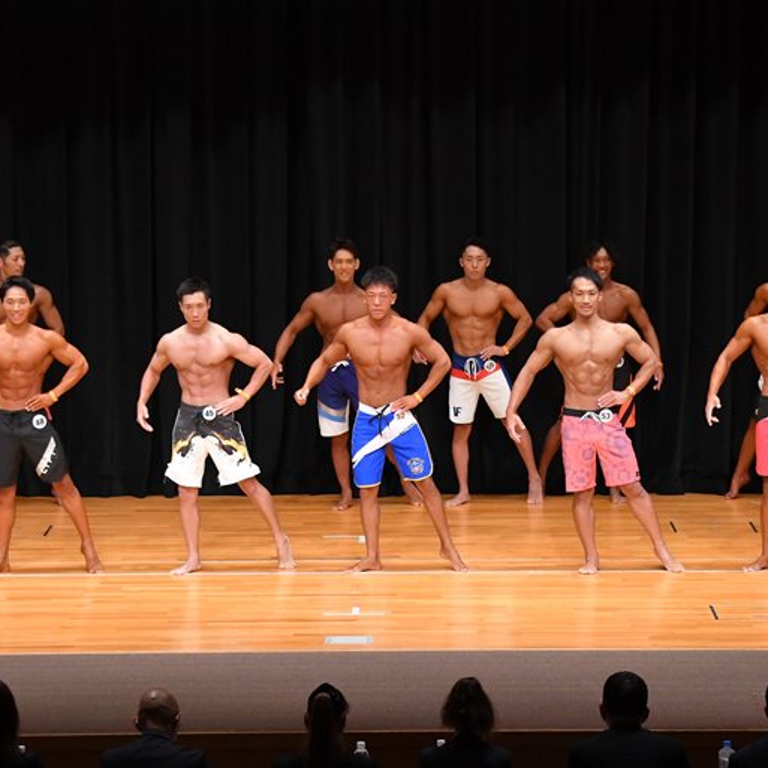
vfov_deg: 10.7
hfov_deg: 10.7
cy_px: 383
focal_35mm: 163
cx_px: 426
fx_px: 4091
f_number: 5.6
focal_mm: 85
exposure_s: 1/400
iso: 4000
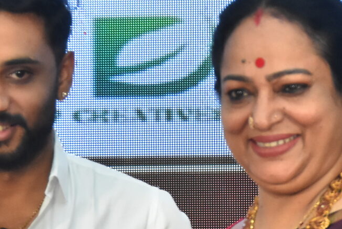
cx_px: -110
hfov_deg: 5.6
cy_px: 232
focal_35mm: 366
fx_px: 3478
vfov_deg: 3.8
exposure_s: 1/160
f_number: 5.6
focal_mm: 62
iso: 2000
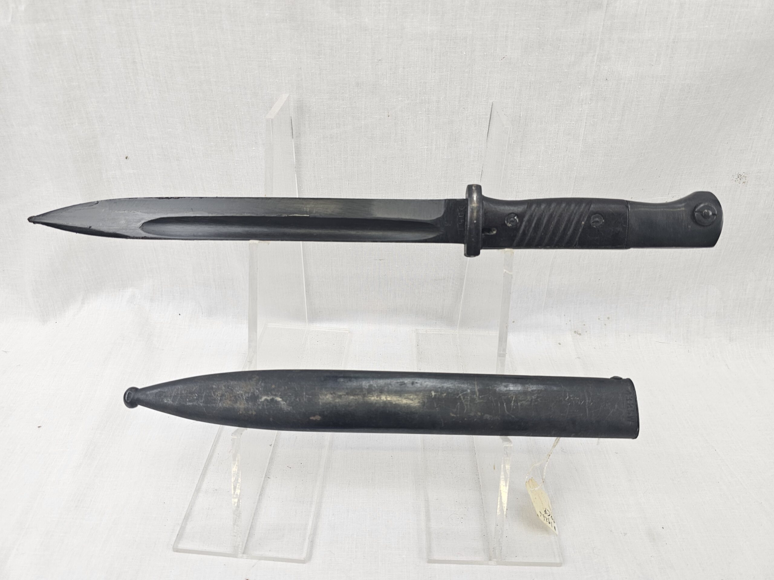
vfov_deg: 58.9
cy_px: 290
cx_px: 387
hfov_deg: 73.9
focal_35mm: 23
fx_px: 514
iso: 40
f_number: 1.7
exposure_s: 1/100
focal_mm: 6.3
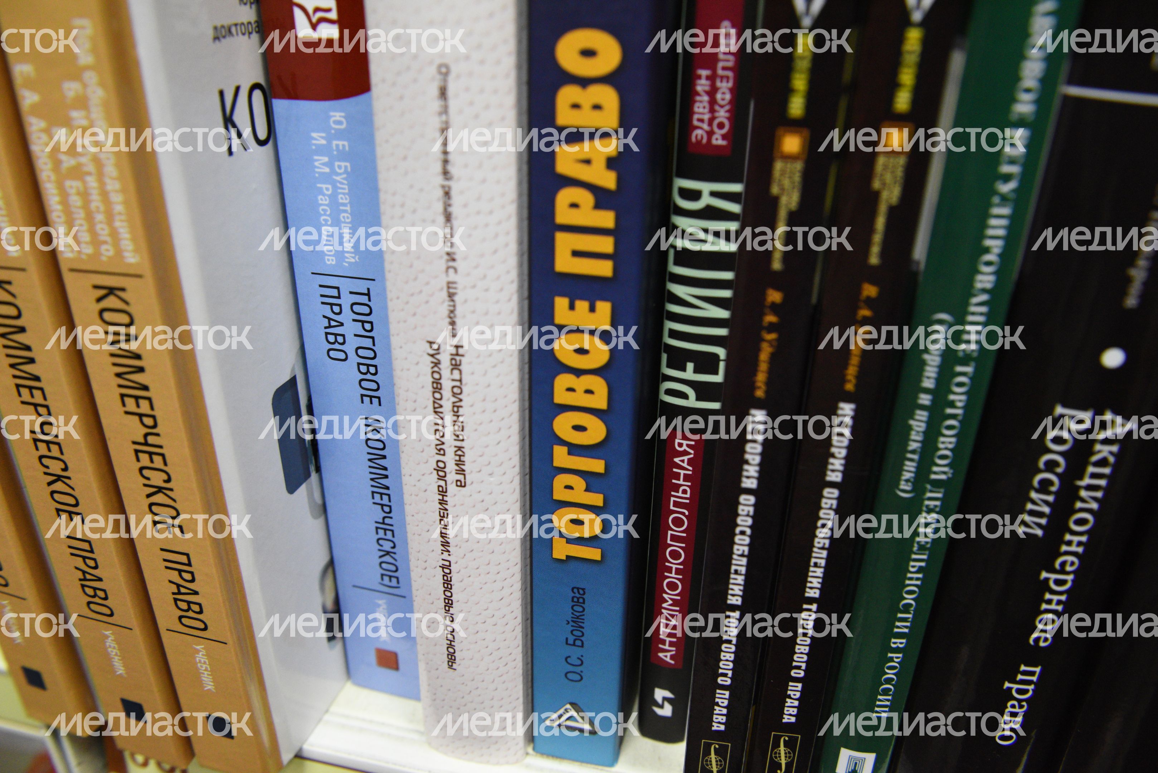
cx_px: 579
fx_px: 933
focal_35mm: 29
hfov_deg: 63.6
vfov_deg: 45.0
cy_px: 386
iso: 3200
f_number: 5.6
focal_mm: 29
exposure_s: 1/80
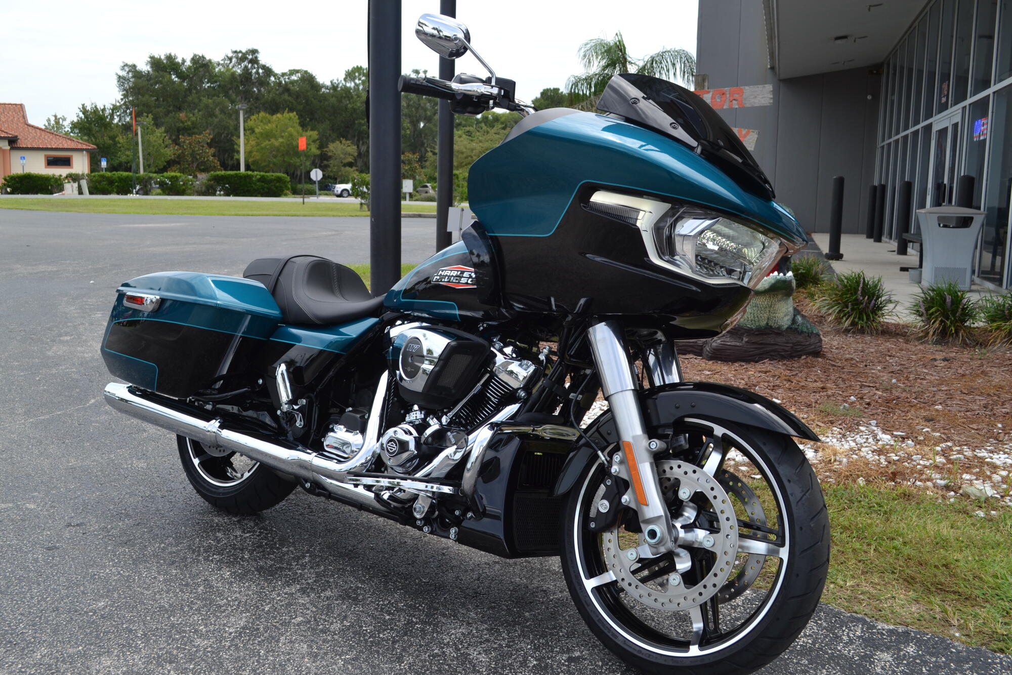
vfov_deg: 40.0
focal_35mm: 33
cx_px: 506
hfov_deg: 57.2
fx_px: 928
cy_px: 338
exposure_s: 1/200
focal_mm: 22
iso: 100
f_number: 7.1
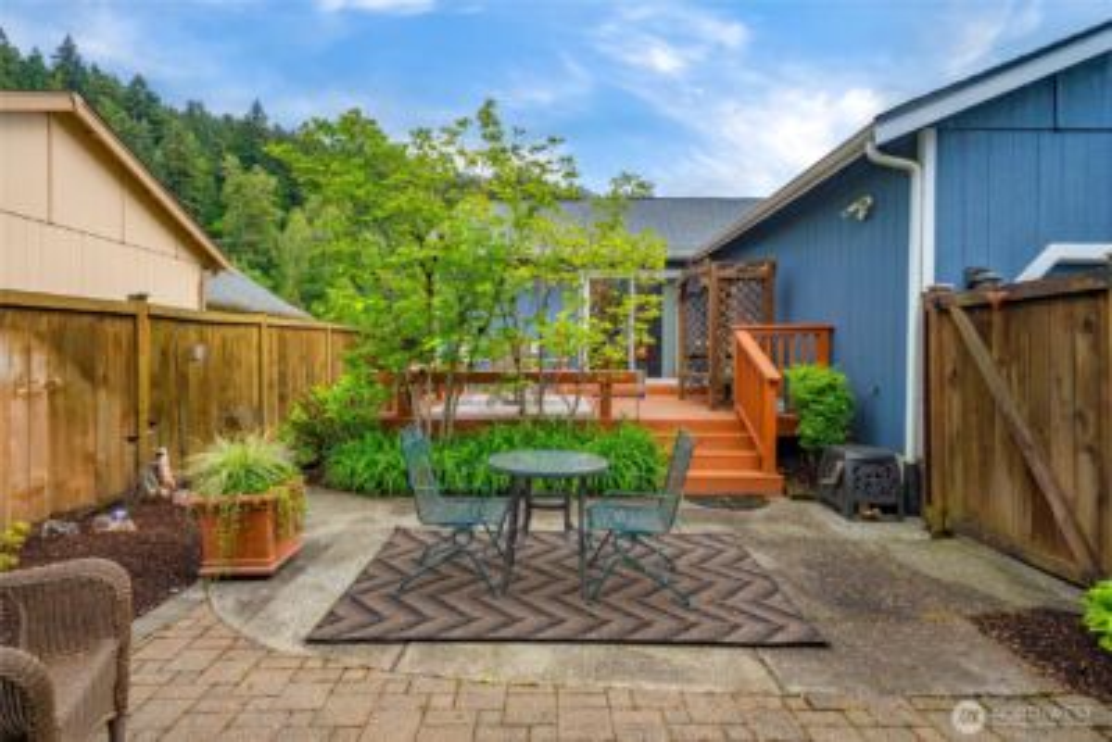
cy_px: 371
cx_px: 556
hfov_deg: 90.0
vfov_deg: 67.4
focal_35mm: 18
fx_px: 556
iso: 80
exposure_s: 1/30
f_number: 7.1
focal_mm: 18
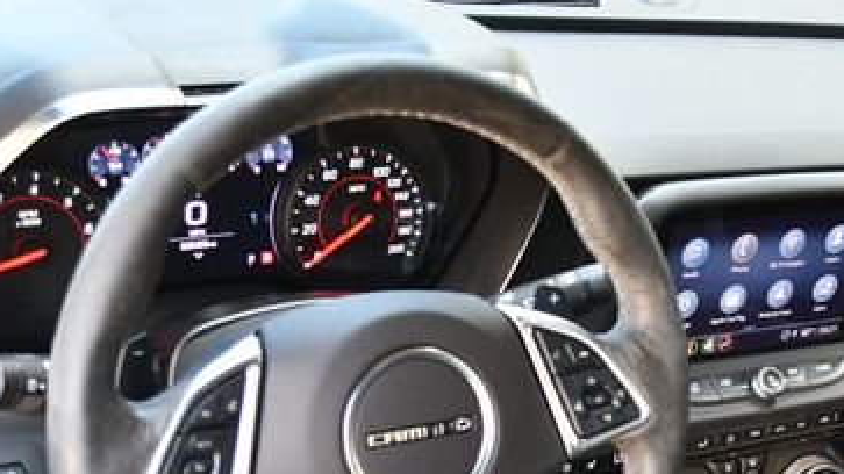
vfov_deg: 15.9
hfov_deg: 28.5
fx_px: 1656
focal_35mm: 74
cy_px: 493
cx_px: 537
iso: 800
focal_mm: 20
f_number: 3.8
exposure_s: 1/125
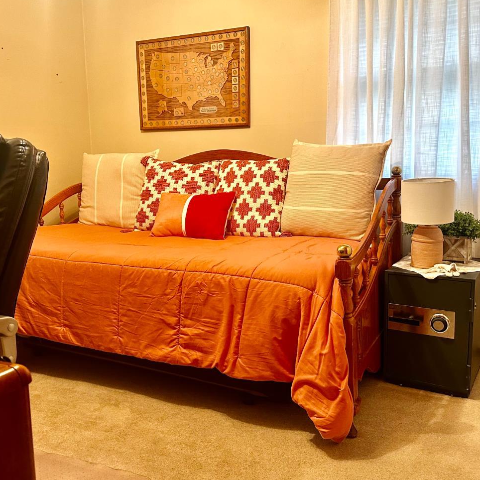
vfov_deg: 49.7
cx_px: 234
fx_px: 518
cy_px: 226
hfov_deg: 49.7
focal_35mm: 33
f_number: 1.78
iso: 320
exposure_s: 1/60
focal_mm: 6.86
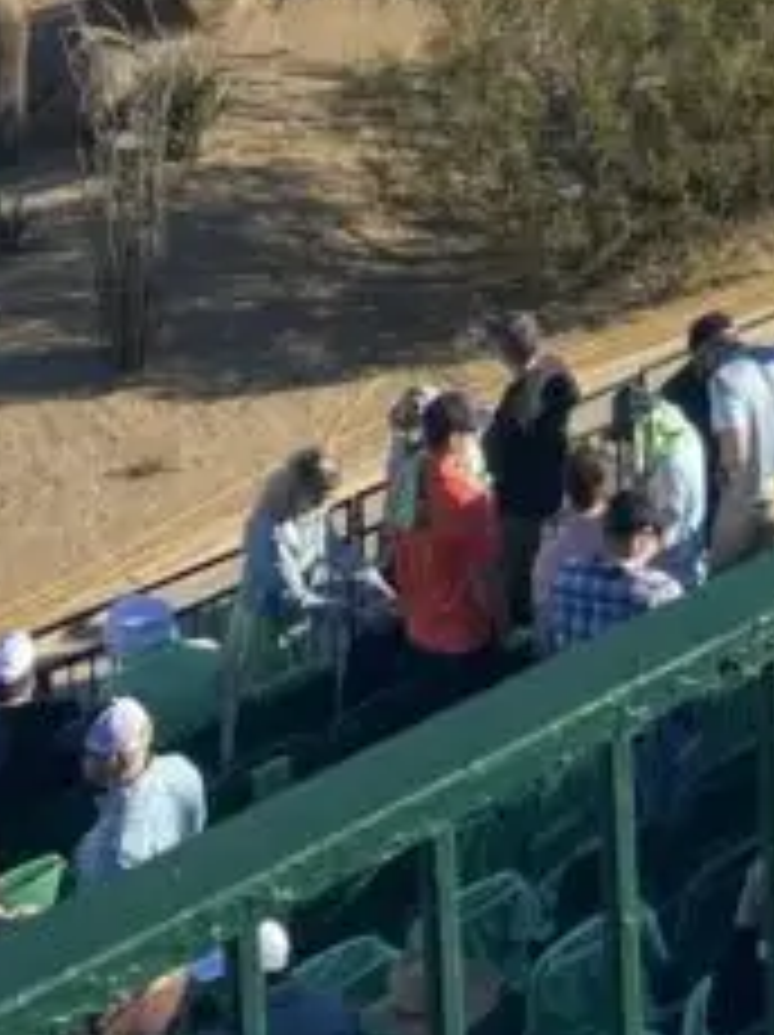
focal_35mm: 116
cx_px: 1386
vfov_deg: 14.8
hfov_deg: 11.8
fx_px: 3465
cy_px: -824
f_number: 1.8
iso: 32
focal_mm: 4.25
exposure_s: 1/2146
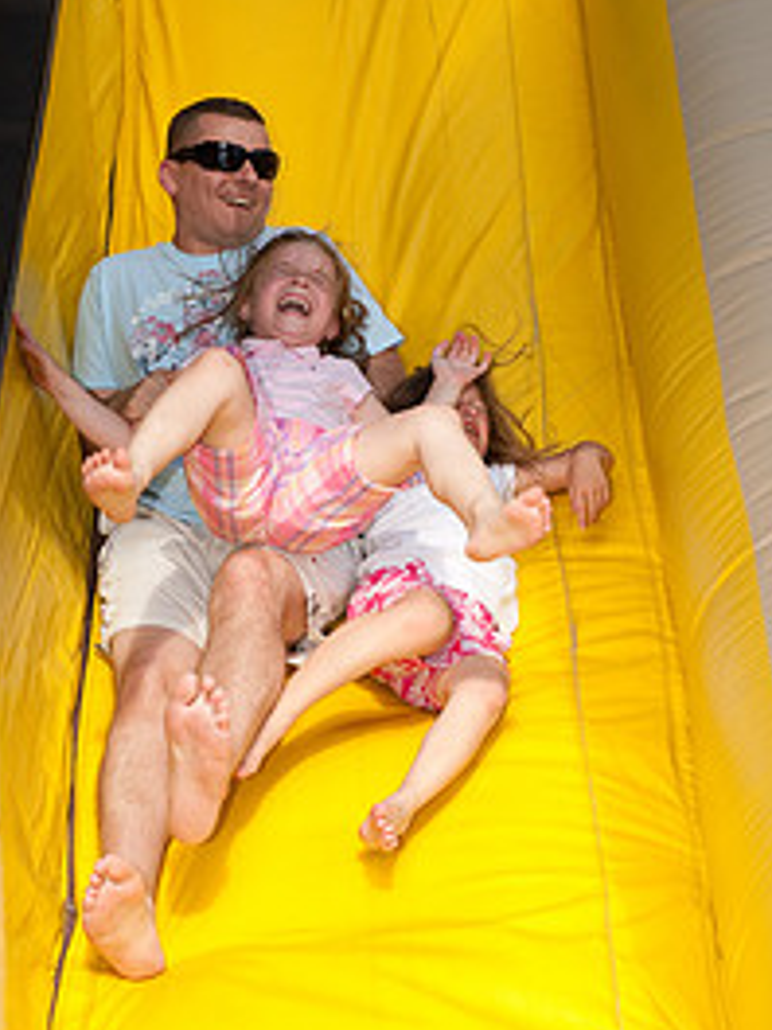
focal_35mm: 108
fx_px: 3211
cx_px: 329
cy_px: 589
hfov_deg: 13.7
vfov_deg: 18.2
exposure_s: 1/500
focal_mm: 66
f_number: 4
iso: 320
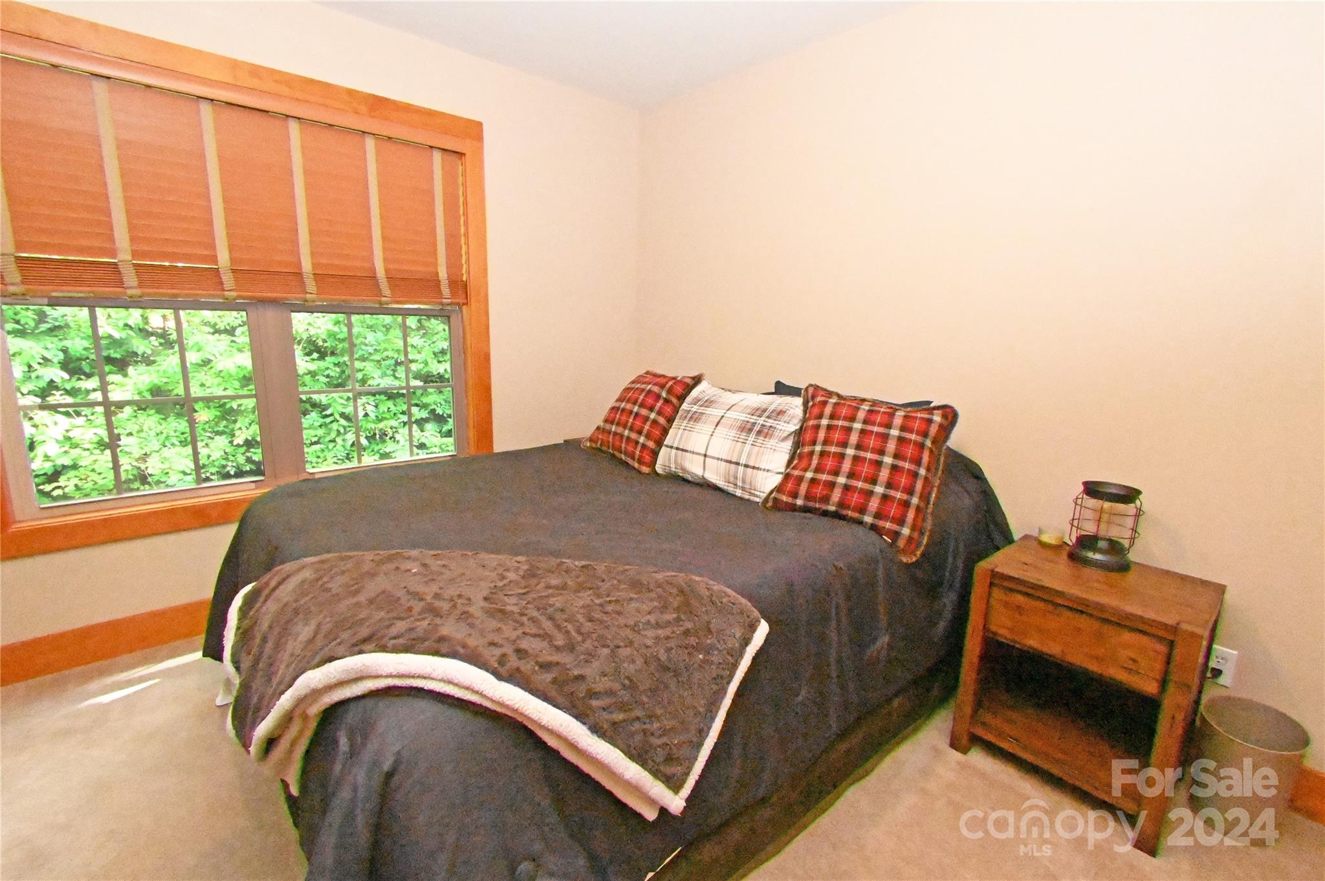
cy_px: 440
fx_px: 552
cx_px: 662
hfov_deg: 100.4
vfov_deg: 77.2
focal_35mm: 15
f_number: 11
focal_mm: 10
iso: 25600
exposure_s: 1/60
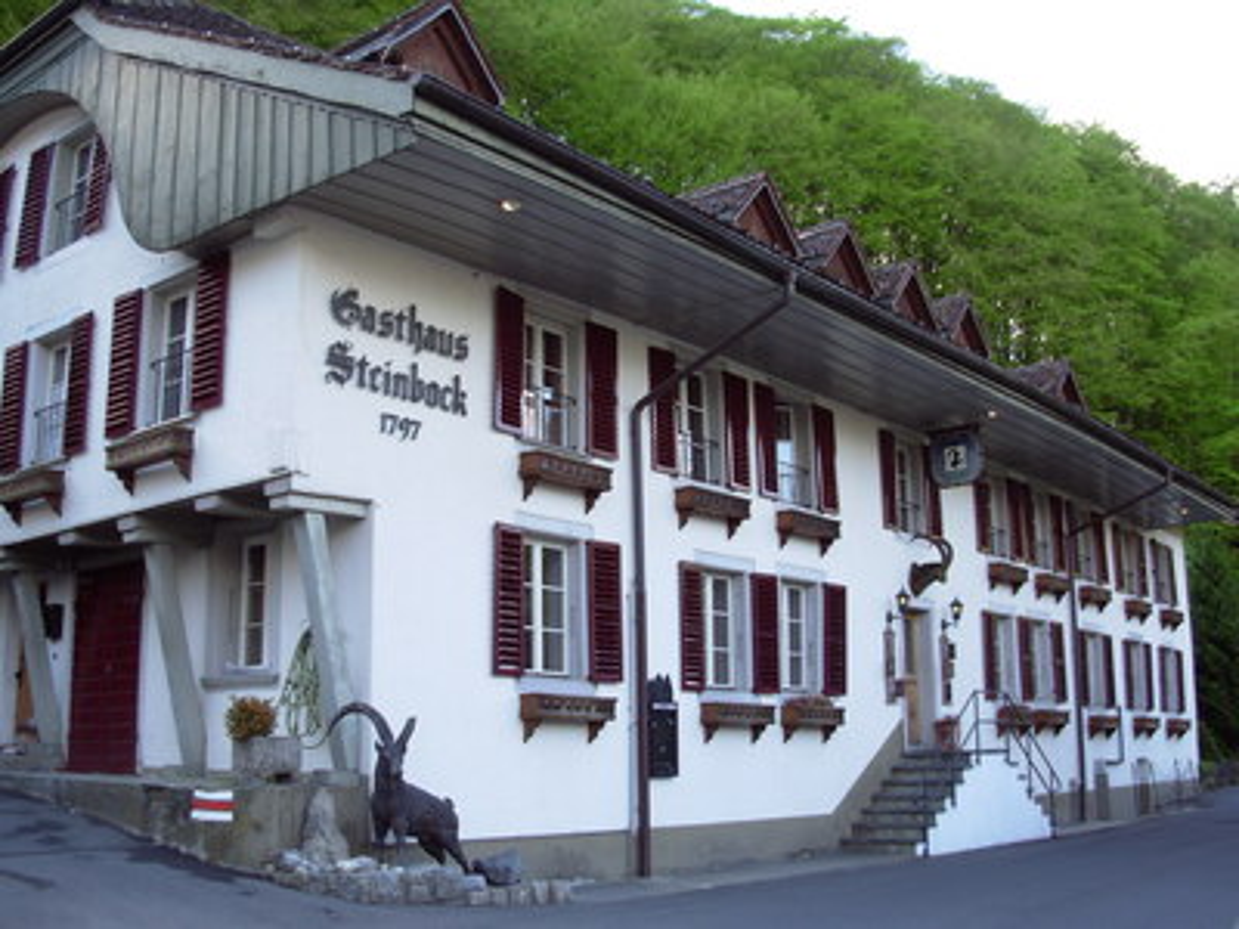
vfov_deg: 37.7
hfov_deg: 49.0
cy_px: 464
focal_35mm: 38
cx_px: 620
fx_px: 1360
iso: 50
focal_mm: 6.3
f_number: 2.9
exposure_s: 1/105
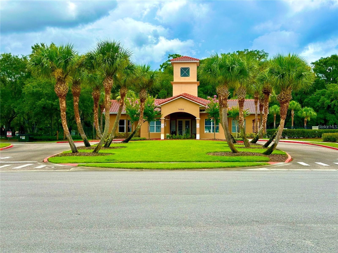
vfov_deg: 30.3
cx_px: 169
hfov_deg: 39.7
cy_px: 126
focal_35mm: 48
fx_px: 469
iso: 64
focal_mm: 6.86
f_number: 1.78
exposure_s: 1/3058
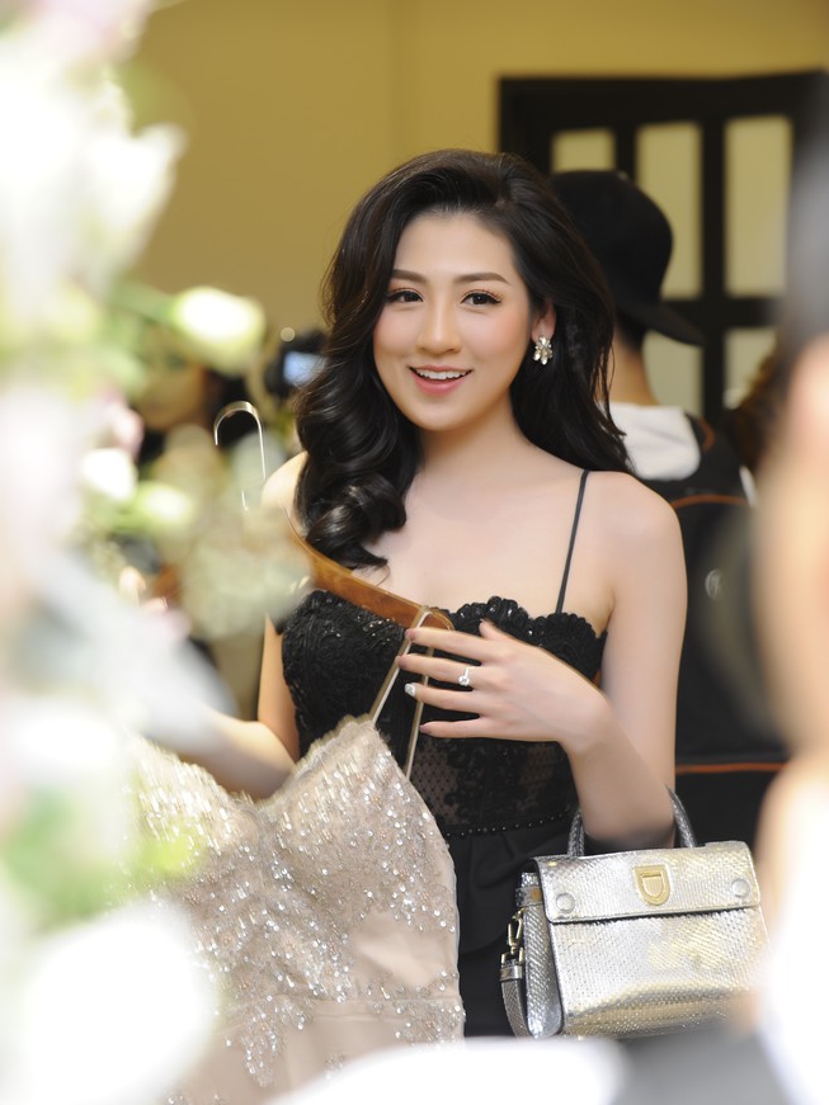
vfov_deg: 18.9
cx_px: 416
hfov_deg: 14.2
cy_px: 526
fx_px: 3322
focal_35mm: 104
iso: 200
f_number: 4
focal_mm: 95
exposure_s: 1/60
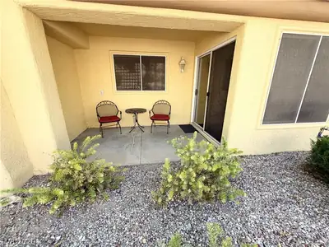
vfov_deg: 85.7
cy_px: 124
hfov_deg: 102.1
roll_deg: +0.4
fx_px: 133
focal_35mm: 14
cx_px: 164
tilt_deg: -17.7
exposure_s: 1/176
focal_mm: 2.22
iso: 40
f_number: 2.2
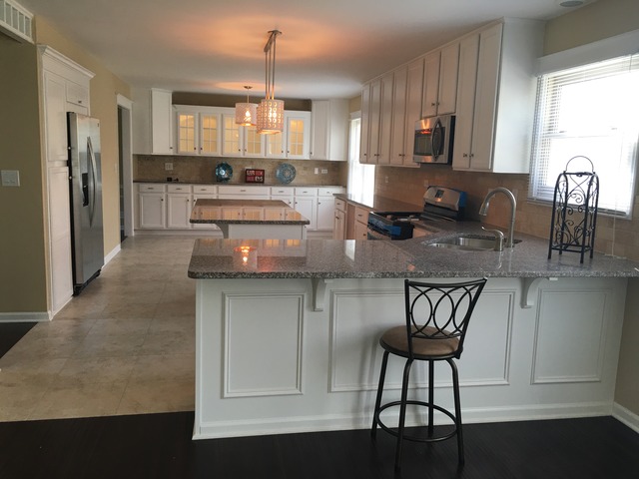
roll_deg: -2.9
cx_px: 320
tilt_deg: -8.0
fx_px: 535
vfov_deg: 48.2
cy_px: 240
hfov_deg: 61.7
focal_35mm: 29
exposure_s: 1/40
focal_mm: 4.15
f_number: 2.2
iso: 25
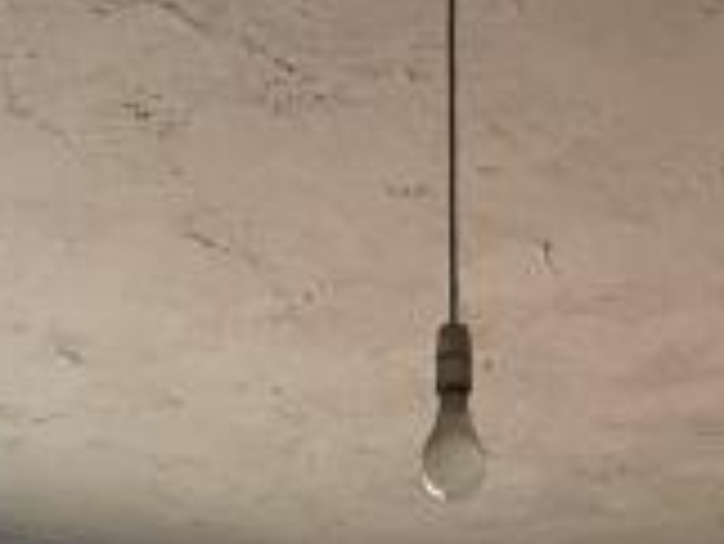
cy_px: 1497
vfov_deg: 11.7
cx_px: 445
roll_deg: +0.4
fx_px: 1863
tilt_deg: -9.9
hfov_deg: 22.0
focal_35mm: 89
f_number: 2.2
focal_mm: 2.22
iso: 200
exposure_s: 1/99
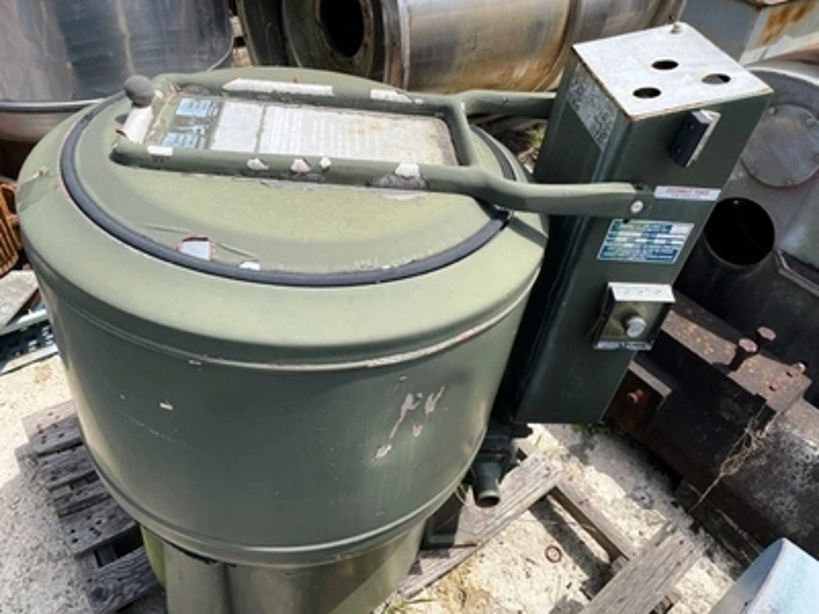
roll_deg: -6.2
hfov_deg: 67.3
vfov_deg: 53.1
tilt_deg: -41.6
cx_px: 410
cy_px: 307
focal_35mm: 26
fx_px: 615
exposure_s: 1/2564
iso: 32
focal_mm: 4.2
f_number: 1.6
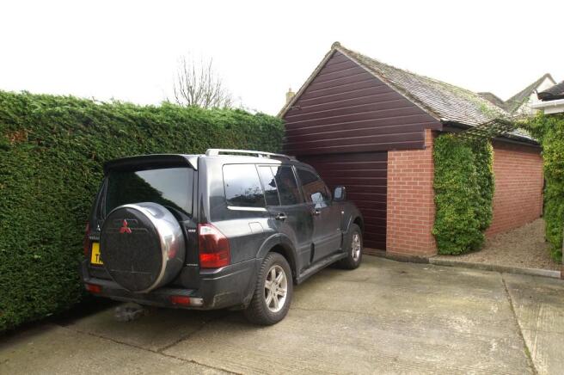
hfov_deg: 70.5
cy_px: 188
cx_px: 282
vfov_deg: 50.3
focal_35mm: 26
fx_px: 399
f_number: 8
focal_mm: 17
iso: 100
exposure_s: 1/40
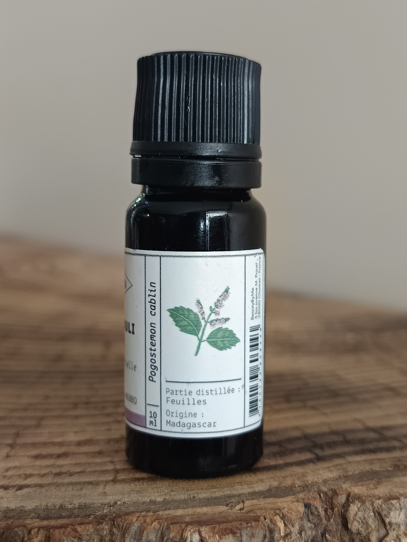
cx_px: 204
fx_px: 376
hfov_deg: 56.8
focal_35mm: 24
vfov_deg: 71.6
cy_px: 271
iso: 600
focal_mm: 5.31
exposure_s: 1/50
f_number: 1.7
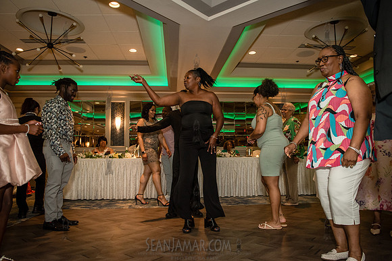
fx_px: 268
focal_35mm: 25
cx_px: 196
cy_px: 130
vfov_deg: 52.0
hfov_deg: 72.4
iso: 1600
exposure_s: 1/160
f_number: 3.5
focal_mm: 24
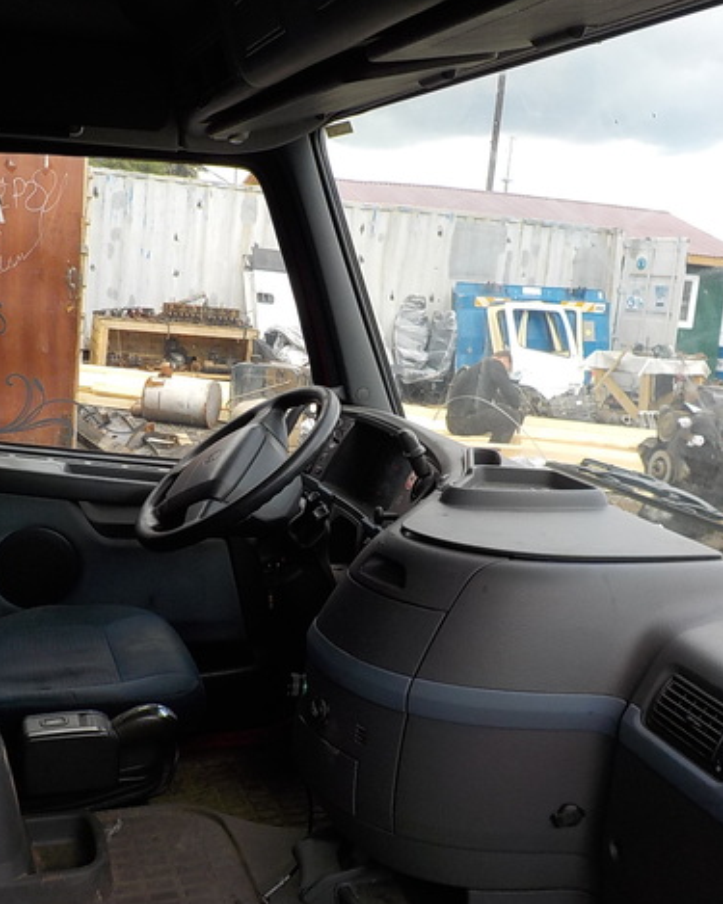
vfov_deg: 45.8
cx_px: 299
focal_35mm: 40
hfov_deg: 37.2
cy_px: 449
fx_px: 1070
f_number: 3.3
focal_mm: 4.1
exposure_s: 1/200
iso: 125
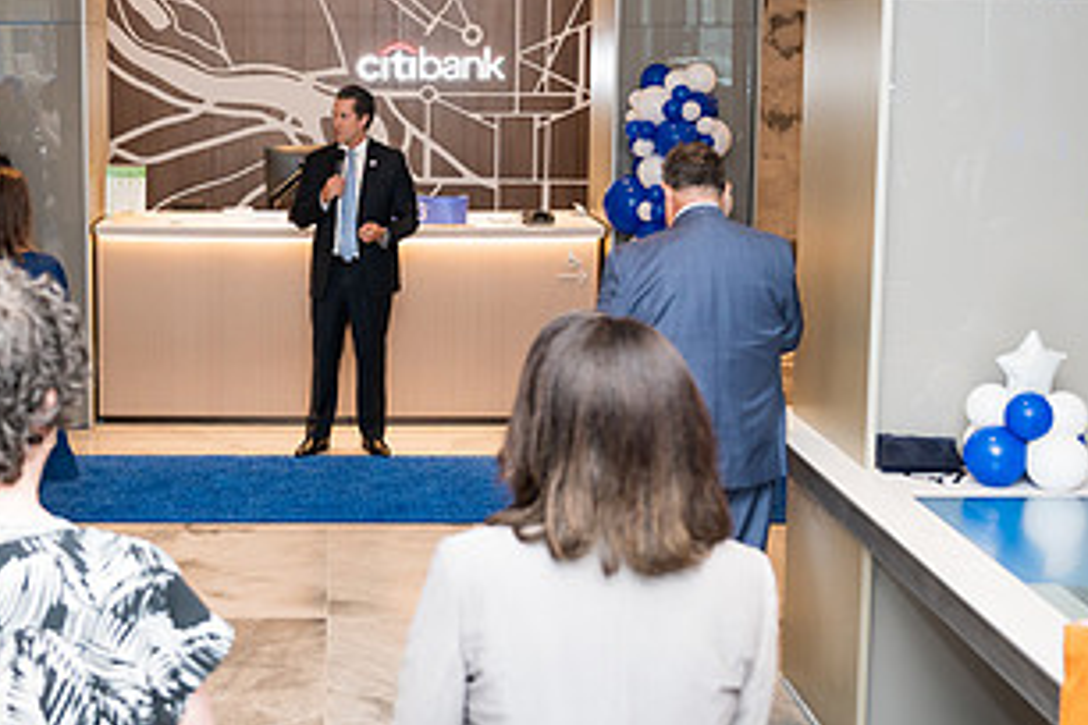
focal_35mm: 57
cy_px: 277
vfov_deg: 23.7
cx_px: 348
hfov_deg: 34.7
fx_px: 1723
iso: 400
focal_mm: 30
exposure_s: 1/160
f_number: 3.2
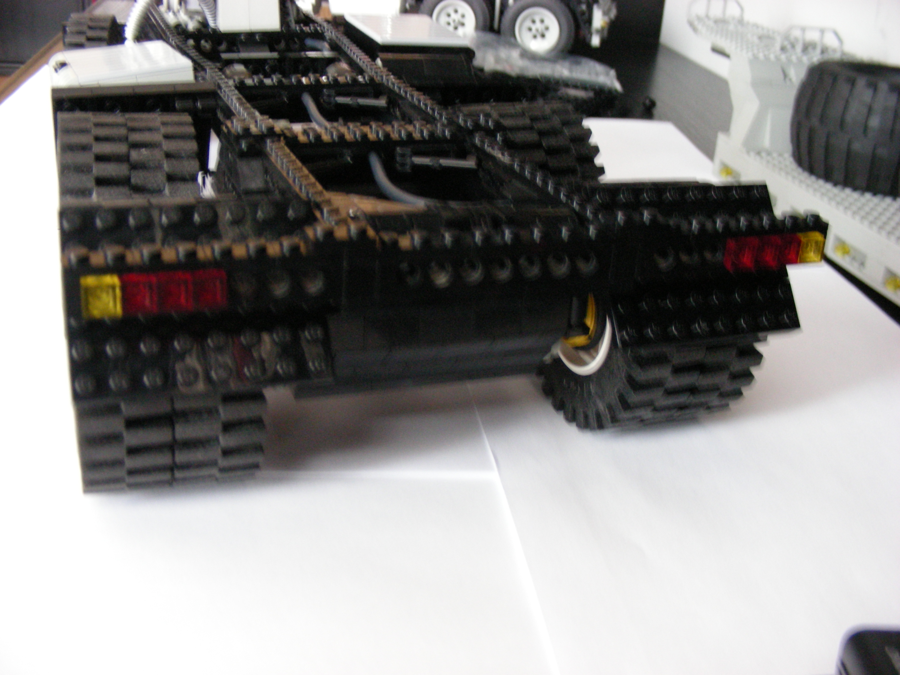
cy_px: 338
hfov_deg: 49.0
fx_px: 988
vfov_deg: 37.7
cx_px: 450
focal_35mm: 38
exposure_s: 1/8
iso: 250
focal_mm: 6.3
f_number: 3.5
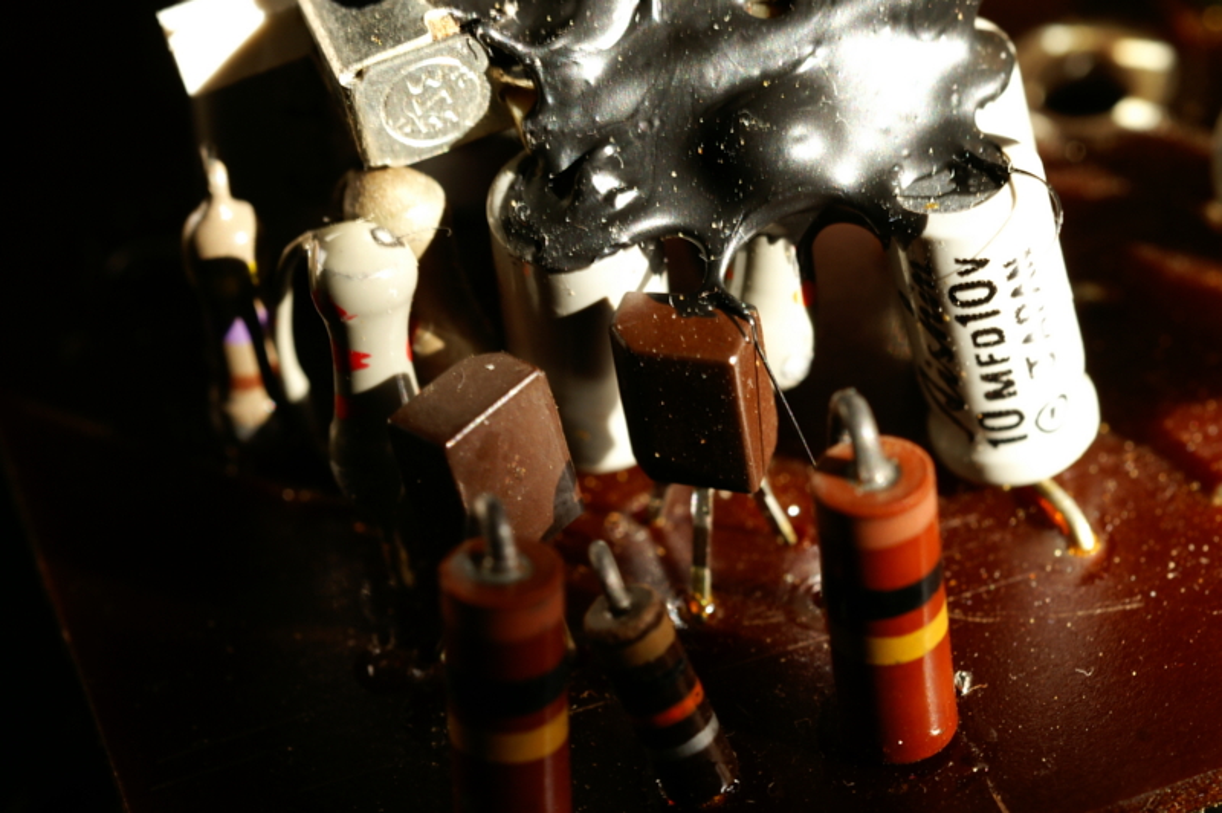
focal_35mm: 75
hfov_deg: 27.0
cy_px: 406
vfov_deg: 18.2
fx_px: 2544
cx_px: 611
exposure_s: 1/25
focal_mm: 50
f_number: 9
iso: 200
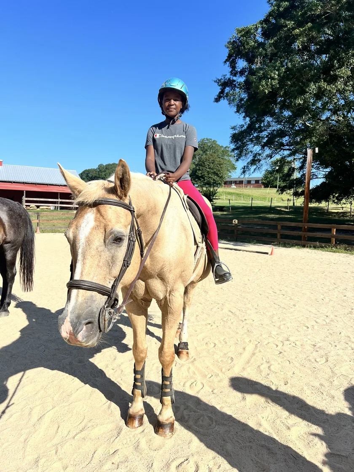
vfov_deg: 67.3
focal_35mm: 26
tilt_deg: -3.7
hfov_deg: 53.1
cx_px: 177
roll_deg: -0.1
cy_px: 236
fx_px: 355
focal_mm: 5.7
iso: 50
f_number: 1.5
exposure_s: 1/4115
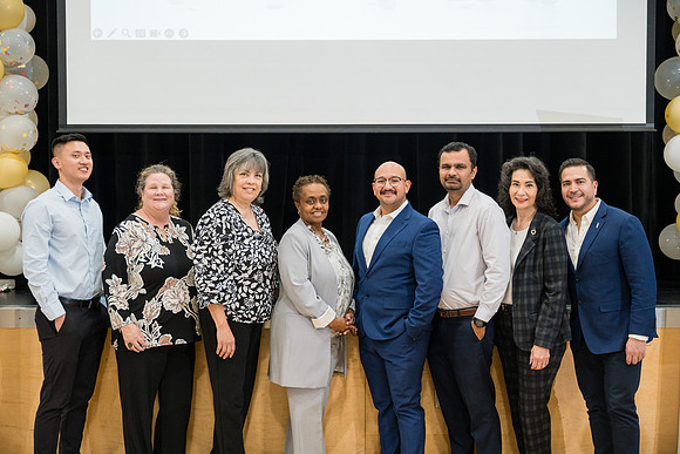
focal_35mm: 48
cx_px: 340
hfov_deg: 41.4
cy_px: 227
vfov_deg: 28.3
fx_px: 899
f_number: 2.8
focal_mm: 47.6
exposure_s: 1/250
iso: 1600
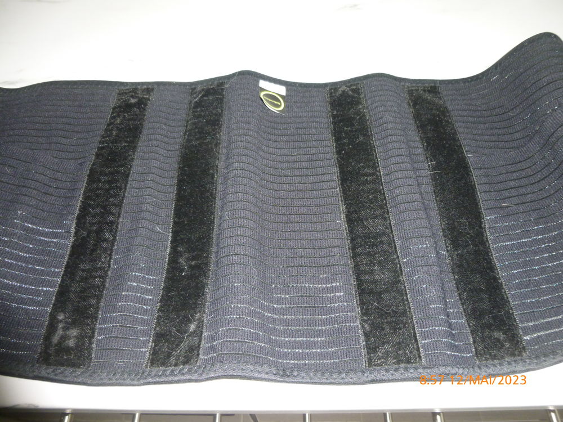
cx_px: 282
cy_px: 211
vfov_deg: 54.9
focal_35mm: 25
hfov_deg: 69.4
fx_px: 407
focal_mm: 4.5
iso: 160
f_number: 3.1
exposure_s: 1/60
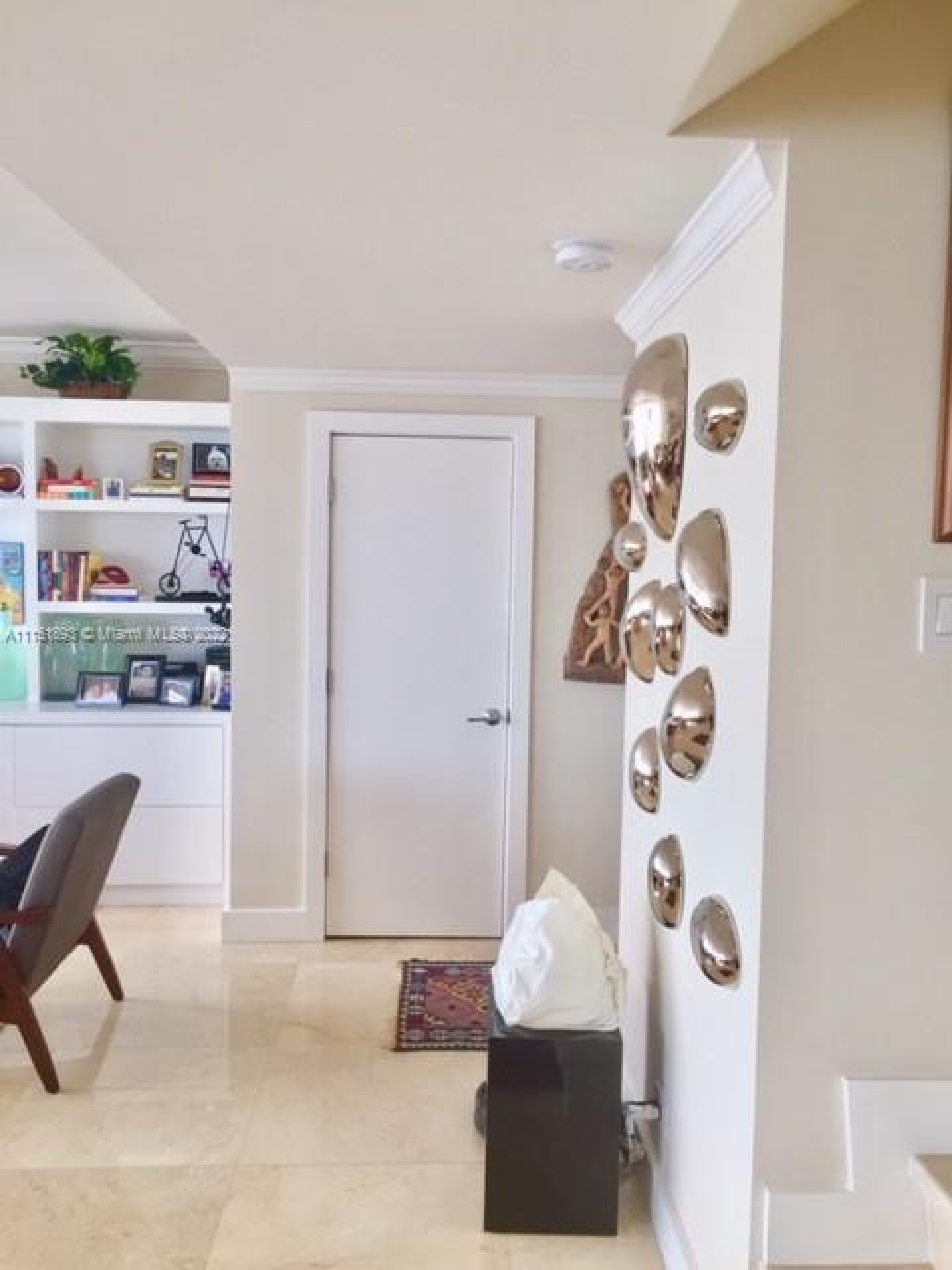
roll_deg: -1.0
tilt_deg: -2.5
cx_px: 476
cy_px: 635
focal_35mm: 29
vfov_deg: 61.7
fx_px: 1063
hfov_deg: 48.2
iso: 50
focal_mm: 4.15
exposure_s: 1/120
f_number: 2.2
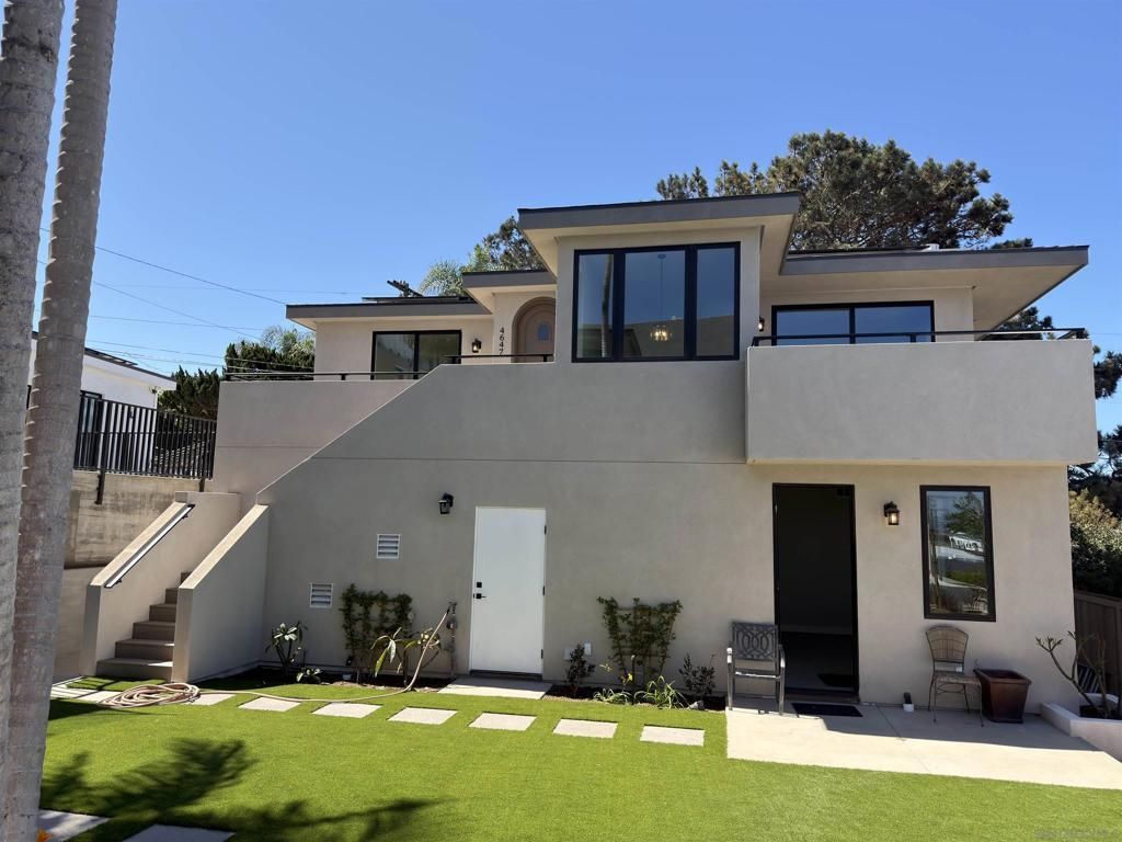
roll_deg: -0.3
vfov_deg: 56.8
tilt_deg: +6.6
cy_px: 421
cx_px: 561
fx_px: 778
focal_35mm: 24
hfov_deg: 71.6
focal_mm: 6.76
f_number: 1.78
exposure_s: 1/2326
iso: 64
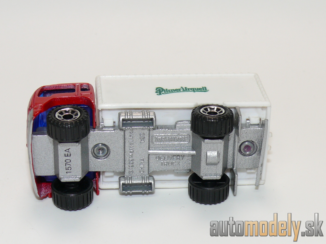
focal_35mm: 93
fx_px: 876
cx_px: 163
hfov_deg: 21.1
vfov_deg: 15.9
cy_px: 122
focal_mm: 12.8
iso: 100
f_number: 4
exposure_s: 1/30
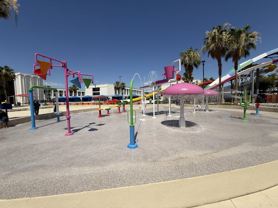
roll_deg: +1.0
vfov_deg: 85.7
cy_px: 104
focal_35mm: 14
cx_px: 139
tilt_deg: -2.6
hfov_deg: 102.1
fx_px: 112
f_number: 2.2
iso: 50
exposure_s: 1/6173
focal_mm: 2.22
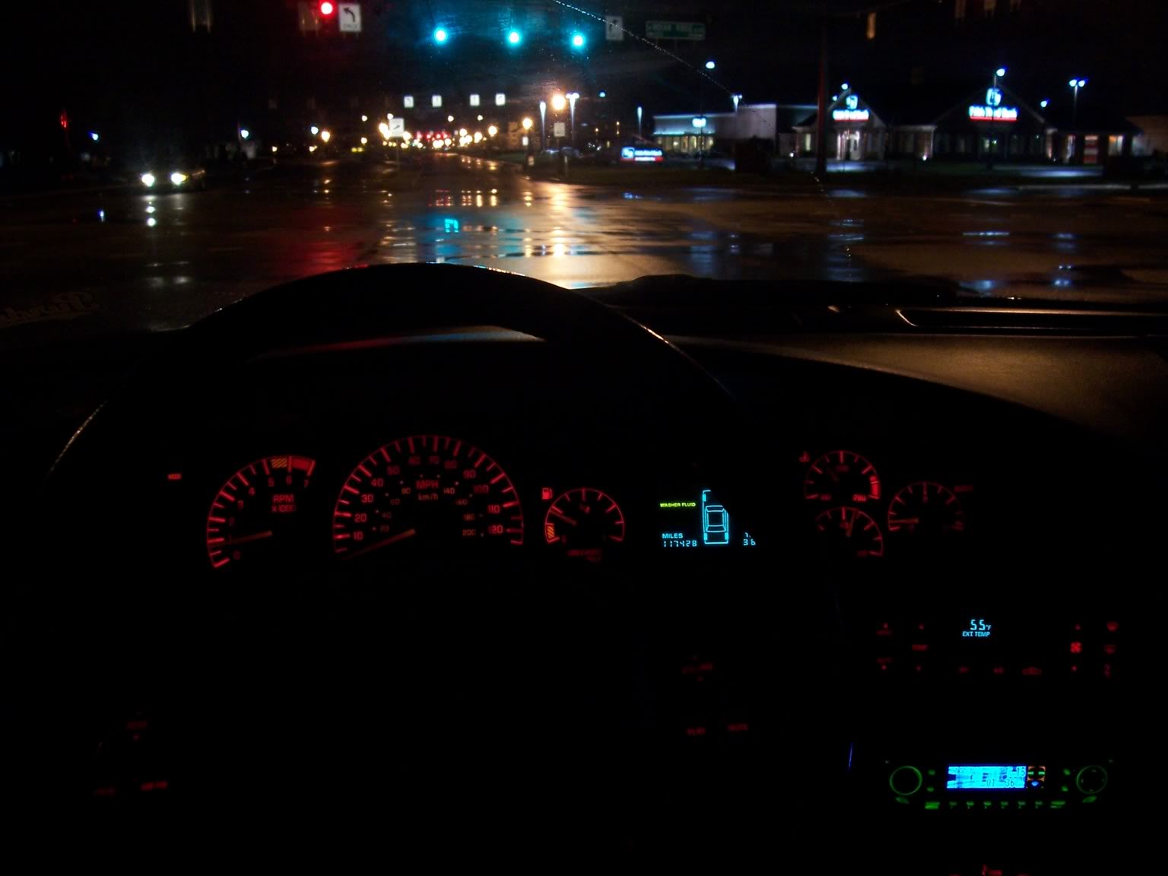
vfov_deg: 41.8
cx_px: 584
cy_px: 438
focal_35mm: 34
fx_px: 1147
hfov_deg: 54.0
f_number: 2.7
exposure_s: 1/8
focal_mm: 5.6
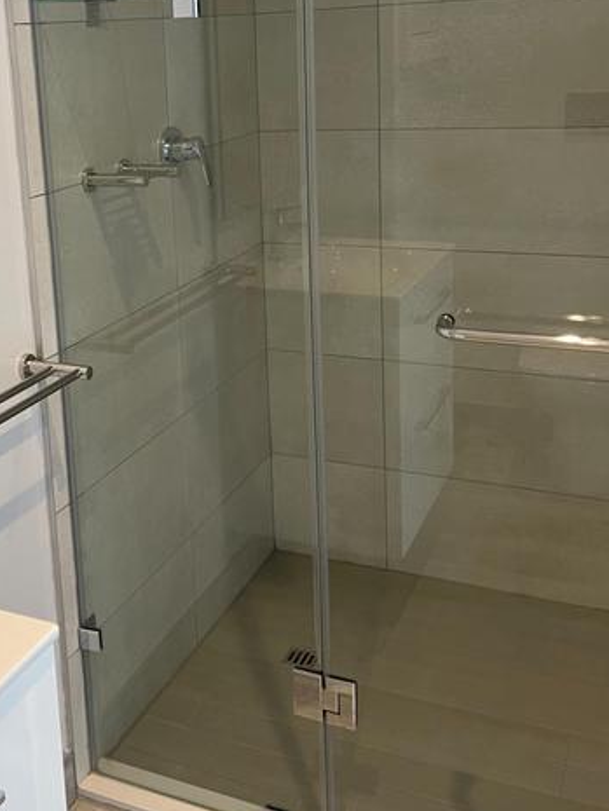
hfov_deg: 33.0
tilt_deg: -11.6
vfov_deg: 42.9
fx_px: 1008
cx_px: 155
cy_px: 241
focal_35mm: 43
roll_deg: +3.5
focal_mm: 5.1
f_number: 1.6
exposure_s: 1/50
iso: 80
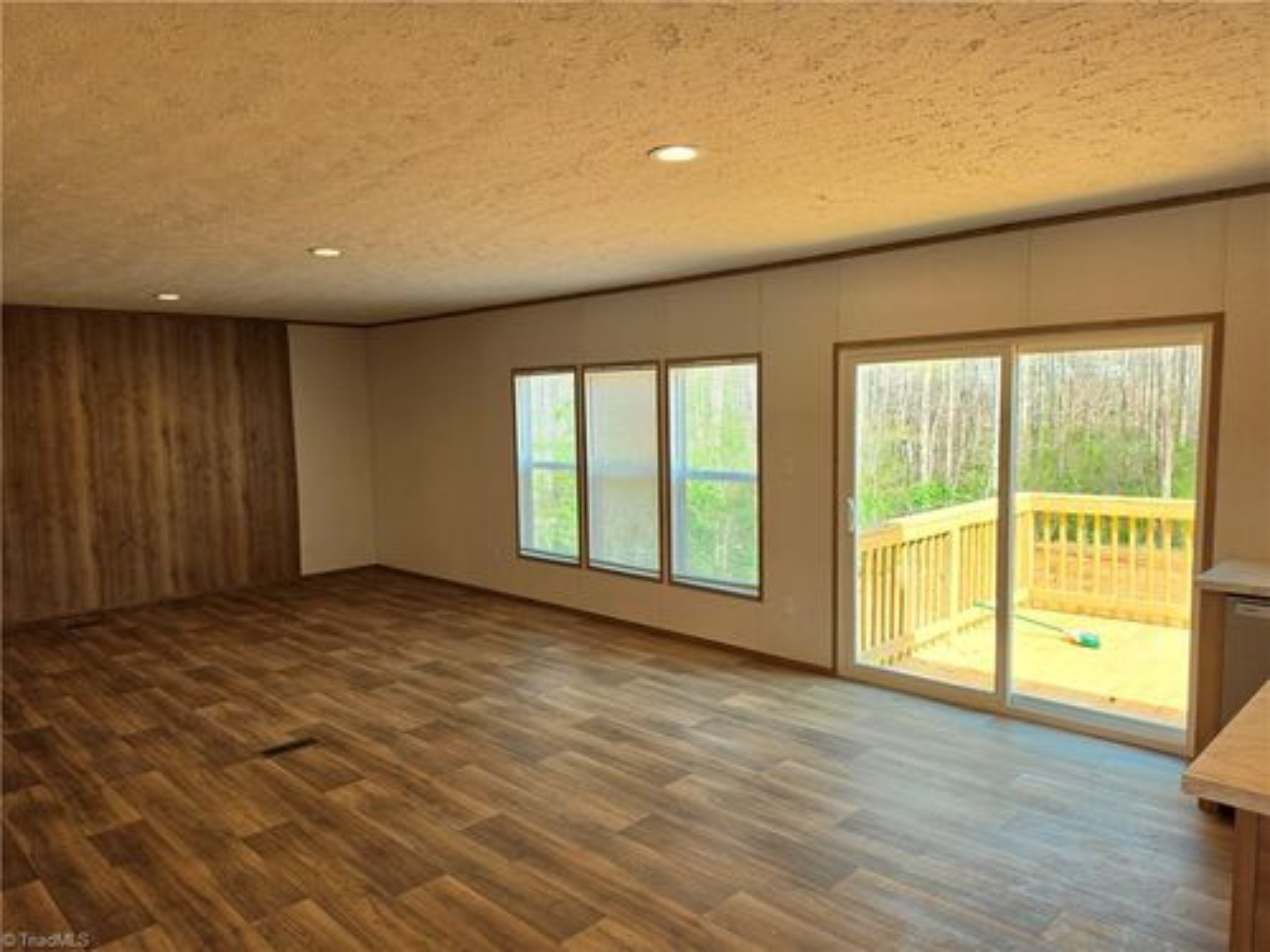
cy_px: 476
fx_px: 844
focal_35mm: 23
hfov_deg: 73.9
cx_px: 635
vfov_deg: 58.9
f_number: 1.4
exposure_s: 1/120
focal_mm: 6.5
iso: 16
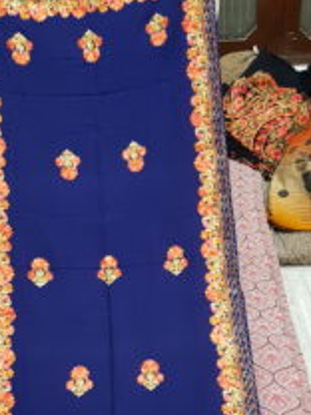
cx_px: 142
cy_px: 299
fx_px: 599
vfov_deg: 37.5
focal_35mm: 50
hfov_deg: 29.1
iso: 200
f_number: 1.7
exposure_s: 1/20
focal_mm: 4.2
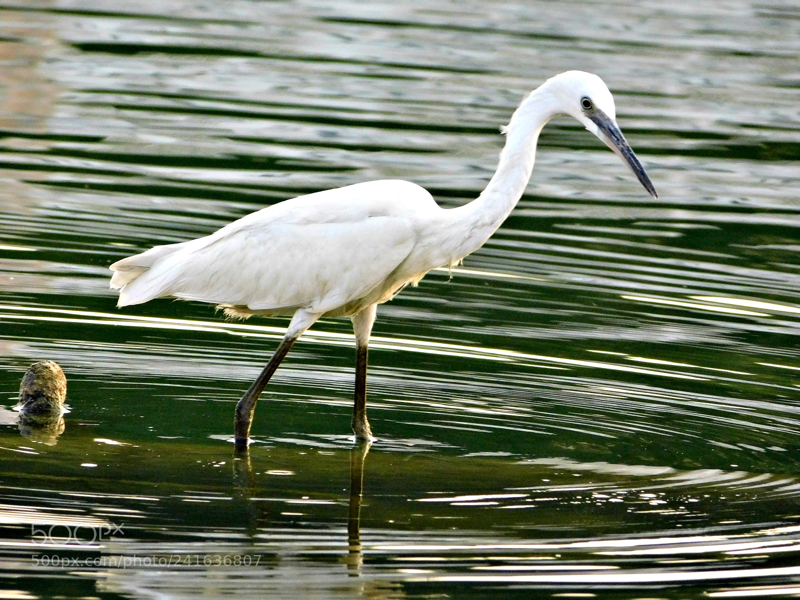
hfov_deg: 3.9
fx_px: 11879
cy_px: 300
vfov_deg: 2.9
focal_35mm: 514
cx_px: 400
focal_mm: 91.2
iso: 560
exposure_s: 1/160
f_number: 6
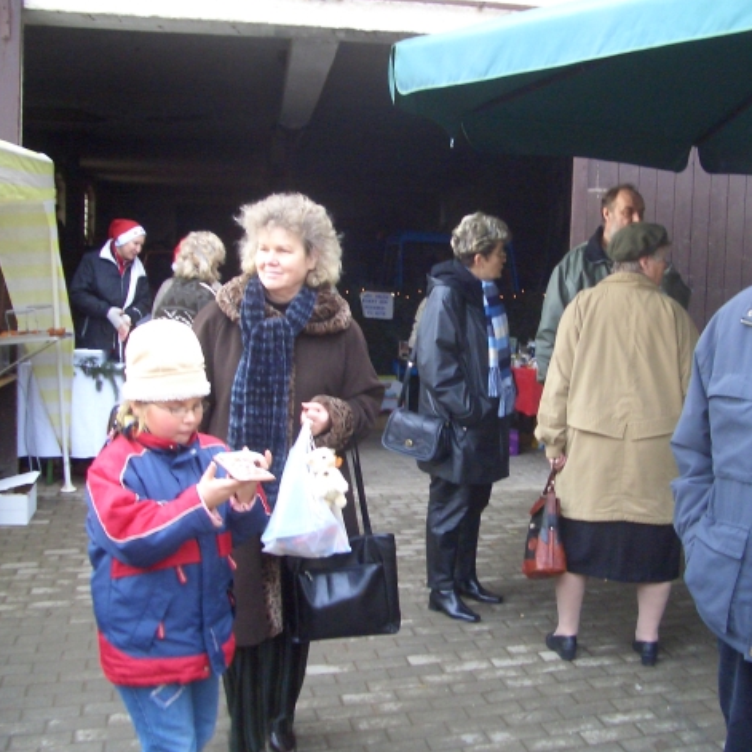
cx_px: 449
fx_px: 1032
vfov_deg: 40.0
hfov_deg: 39.9
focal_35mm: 42
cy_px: 372
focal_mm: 5.8
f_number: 2.6
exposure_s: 1/60
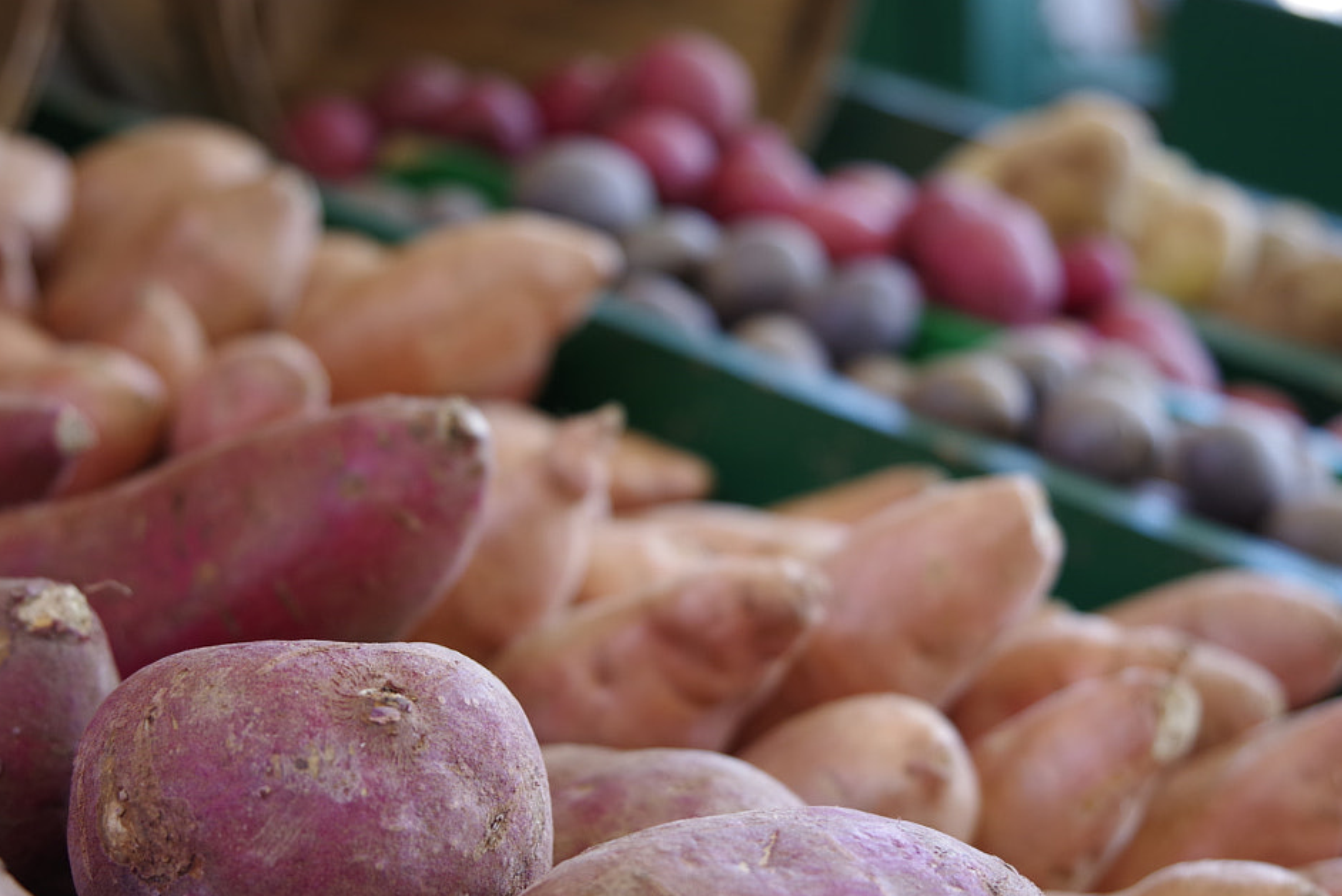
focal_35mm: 68
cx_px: 663
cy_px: 609
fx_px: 2536
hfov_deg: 29.6
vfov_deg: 20.0
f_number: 4
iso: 200
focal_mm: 40
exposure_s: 1/60
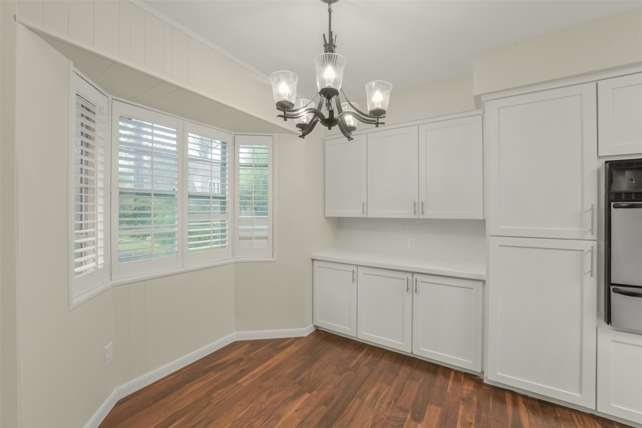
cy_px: 214
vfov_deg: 81.2
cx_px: 321
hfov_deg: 104.2
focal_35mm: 14
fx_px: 250
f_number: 11
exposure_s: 1/20
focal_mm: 14
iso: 500
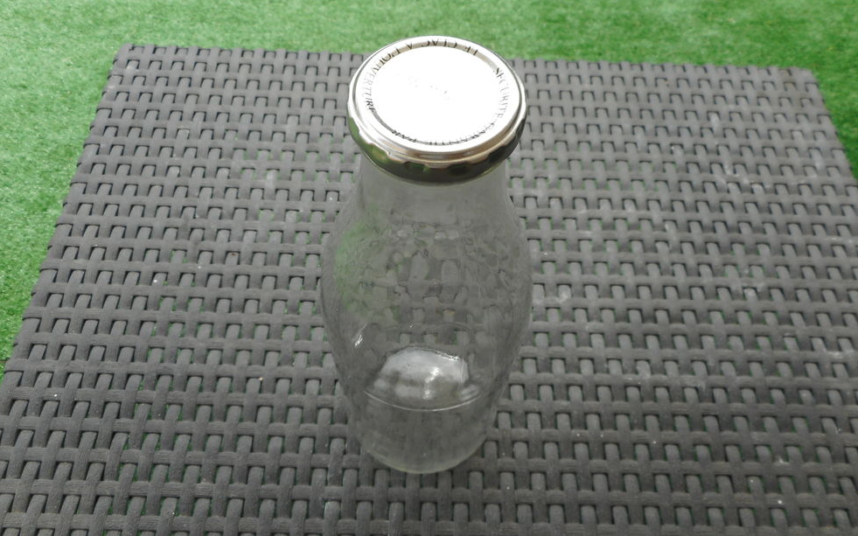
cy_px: 278
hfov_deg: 68.4
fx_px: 631
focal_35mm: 27
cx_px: 424
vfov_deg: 46.0
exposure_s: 1/200
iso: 80
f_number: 3.7
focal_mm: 4.5
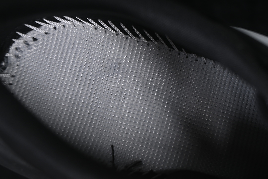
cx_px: 134
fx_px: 558
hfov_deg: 27.0
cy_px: 90
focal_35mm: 75
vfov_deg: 18.2
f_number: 6.3
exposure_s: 1/60
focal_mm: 50
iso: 160
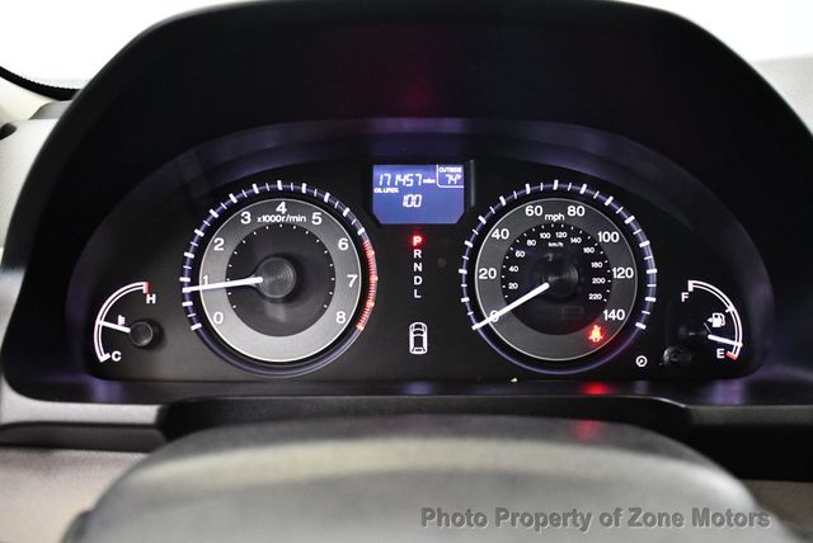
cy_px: 272
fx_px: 814
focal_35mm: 36
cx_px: 406
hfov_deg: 53.1
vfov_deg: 36.9
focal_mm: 18
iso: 4500
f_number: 3.5
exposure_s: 1/60
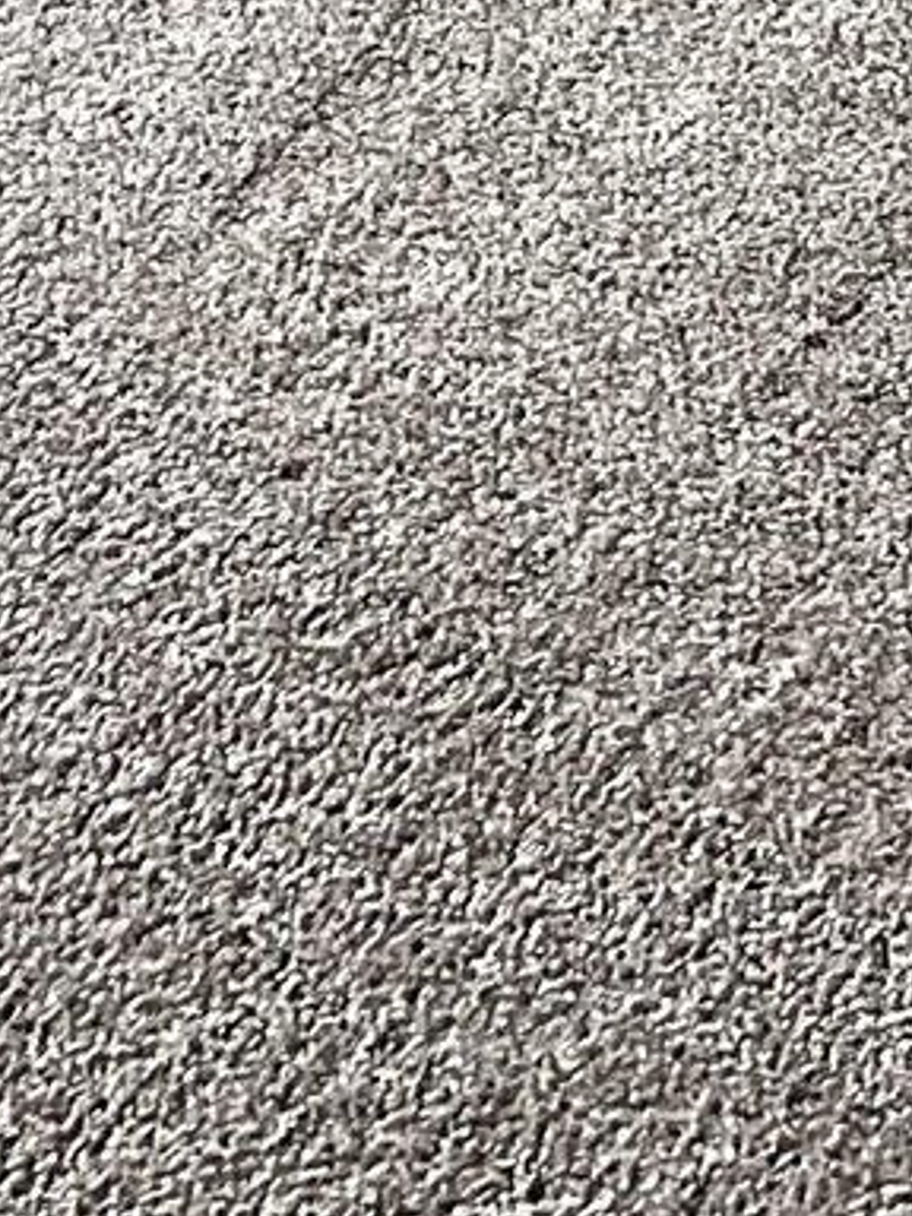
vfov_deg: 10.1
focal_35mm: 156
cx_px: 864
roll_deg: +2.5
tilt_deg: -10.4
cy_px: -2179
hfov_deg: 9.5
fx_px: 5480
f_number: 1.5
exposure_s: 1/121
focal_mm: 5.7
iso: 100
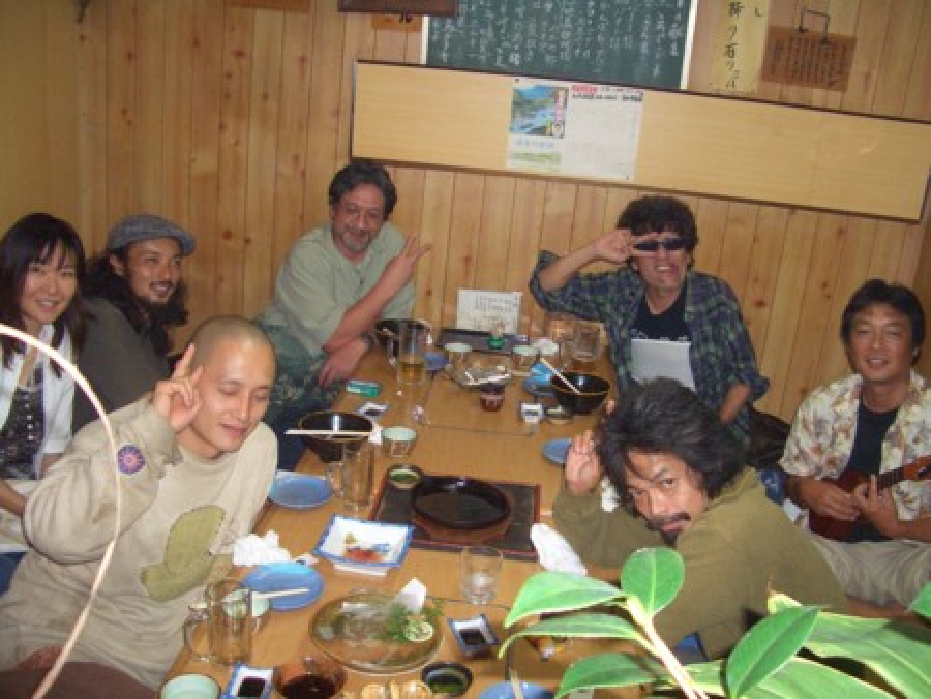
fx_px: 942
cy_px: 350
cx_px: 466
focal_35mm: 35
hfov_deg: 52.6
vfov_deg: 40.7
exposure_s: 1/60
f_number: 2.6
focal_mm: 5.8
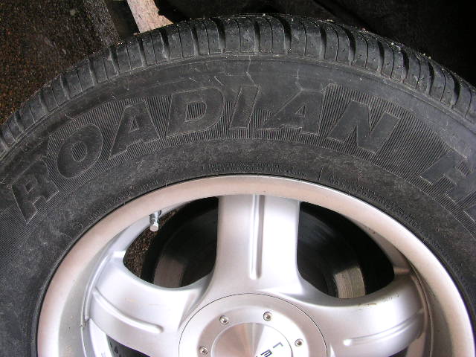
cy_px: 178
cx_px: 238
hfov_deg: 50.1
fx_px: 509
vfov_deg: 38.7
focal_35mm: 37
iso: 100
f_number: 2.7
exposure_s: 1/45.4
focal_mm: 5.6
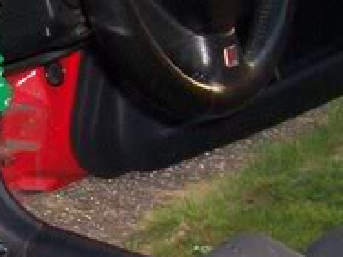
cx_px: -343
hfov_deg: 11.6
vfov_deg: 9.6
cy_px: 277
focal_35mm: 153
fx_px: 1516
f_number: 4.5
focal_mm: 5.9
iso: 140
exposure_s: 1/64
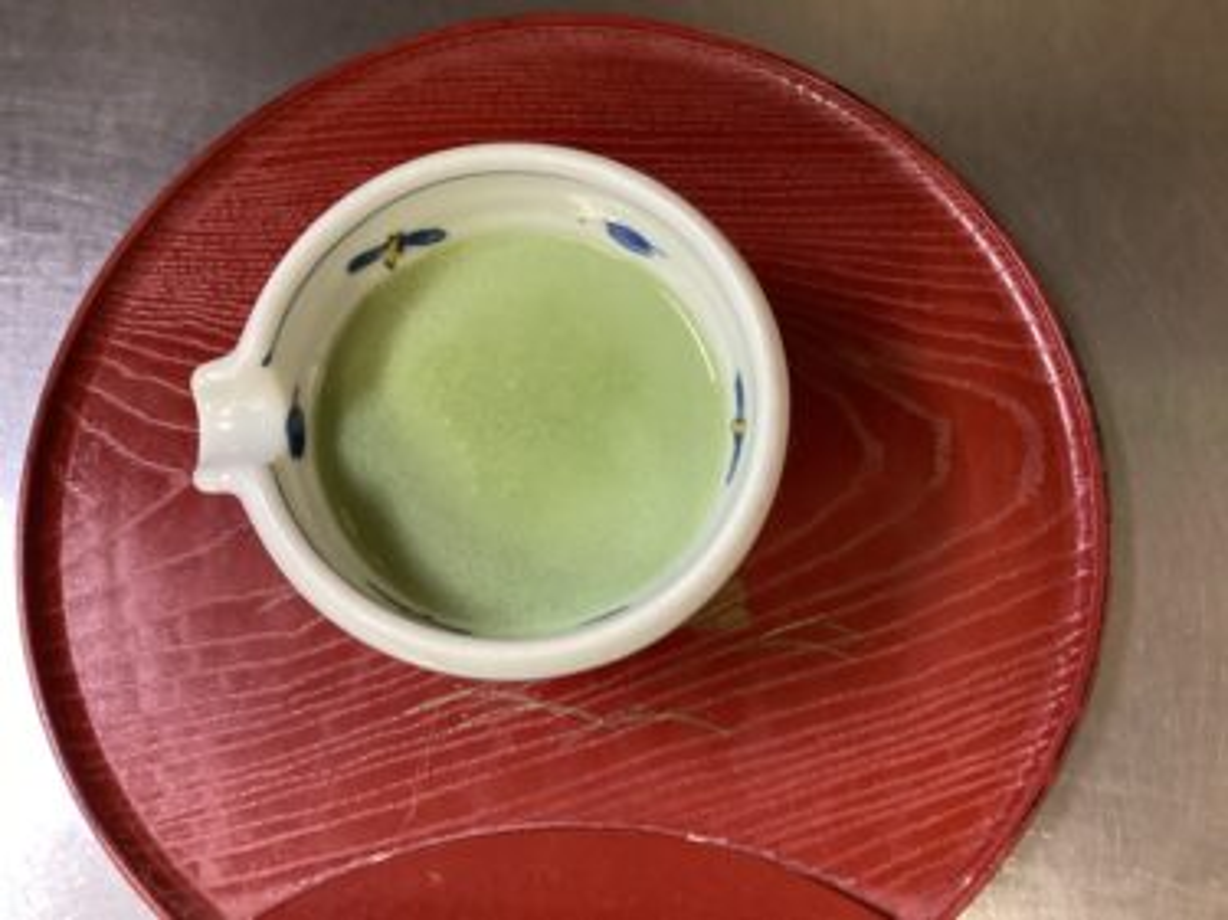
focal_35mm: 31
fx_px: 1099
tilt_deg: -75.9
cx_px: 614
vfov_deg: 45.4
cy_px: 460
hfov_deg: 58.4
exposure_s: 1/50
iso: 320
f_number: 2.4
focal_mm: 3.3
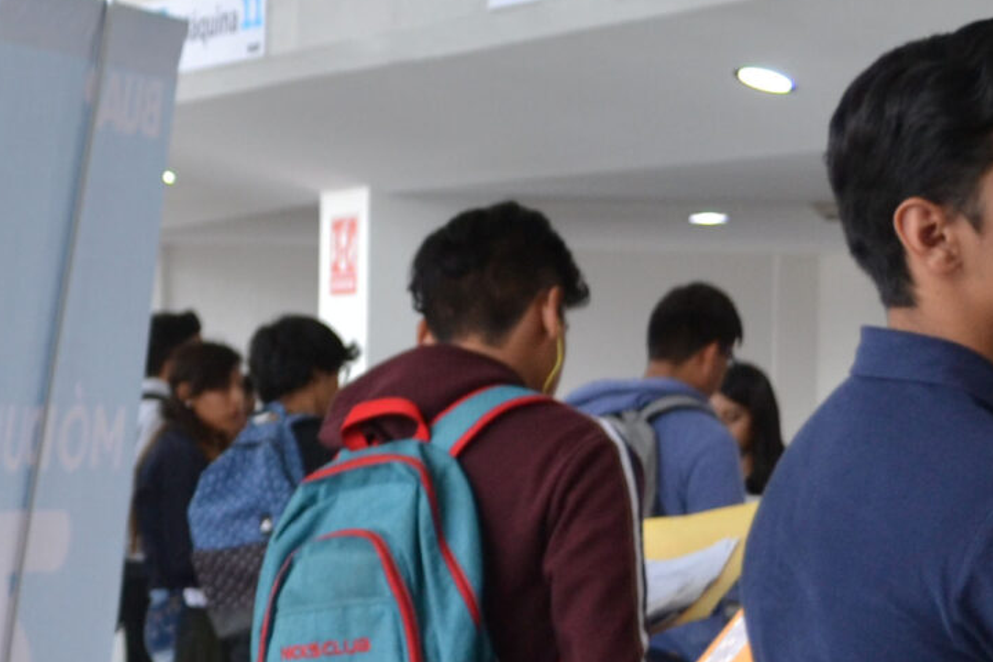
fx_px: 3530
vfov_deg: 10.6
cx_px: -492
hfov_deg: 14.9
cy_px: 715
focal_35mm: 128
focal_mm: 24
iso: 250
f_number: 4
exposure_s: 1/50
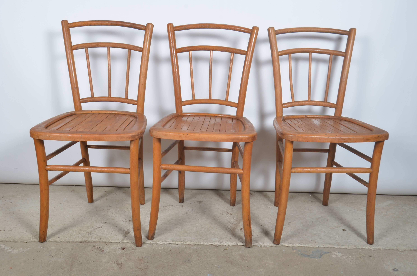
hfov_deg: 57.3
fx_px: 381
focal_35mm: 33
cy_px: 138
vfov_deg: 39.8
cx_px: 208
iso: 100
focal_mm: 22
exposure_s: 1/125
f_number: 11
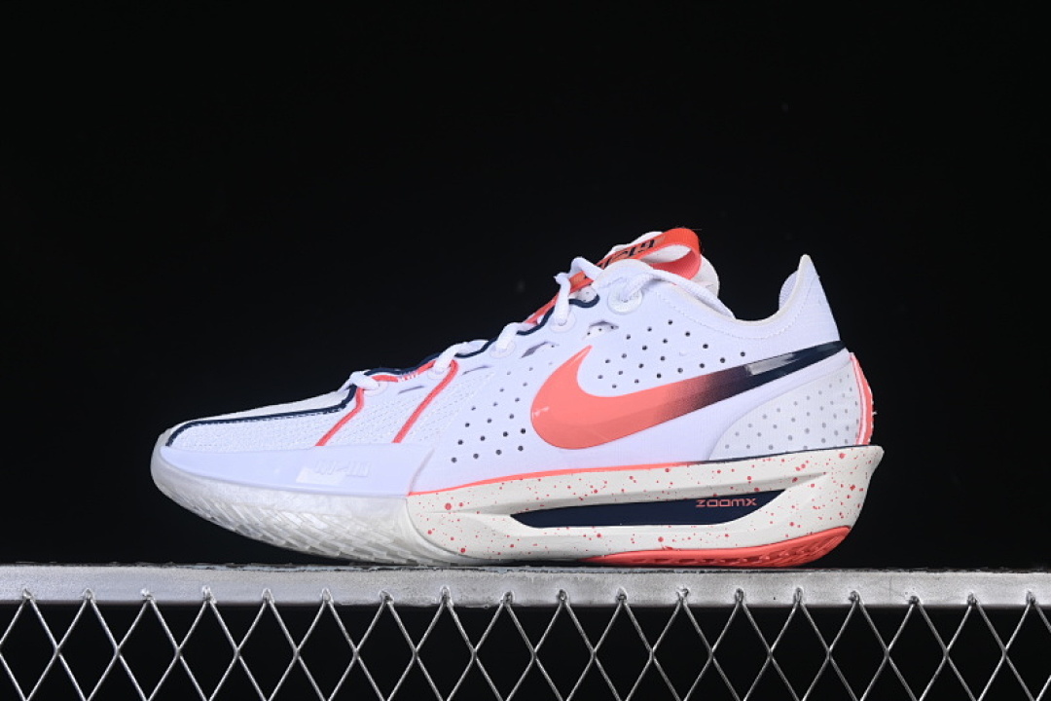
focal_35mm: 75
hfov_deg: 27.0
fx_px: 2189
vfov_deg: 18.2
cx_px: 526
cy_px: 350
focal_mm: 50
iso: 160
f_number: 8
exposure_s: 1/80
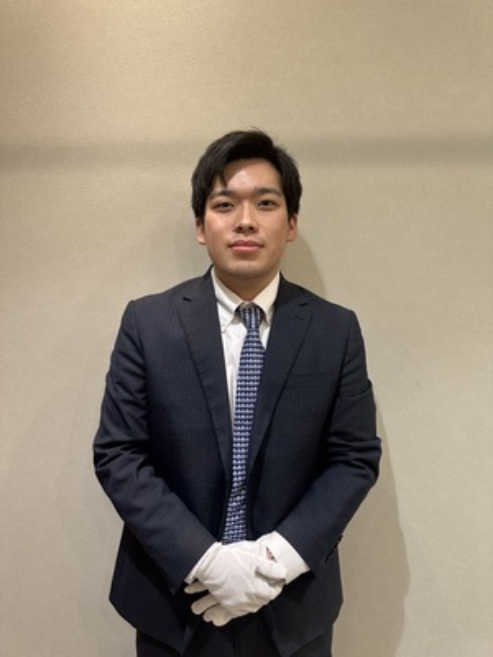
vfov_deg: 71.6
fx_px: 456
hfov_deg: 56.8
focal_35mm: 24
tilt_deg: -5.4
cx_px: 246
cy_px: 328
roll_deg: -0.3
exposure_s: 1/100
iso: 160
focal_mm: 6.86
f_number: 1.78
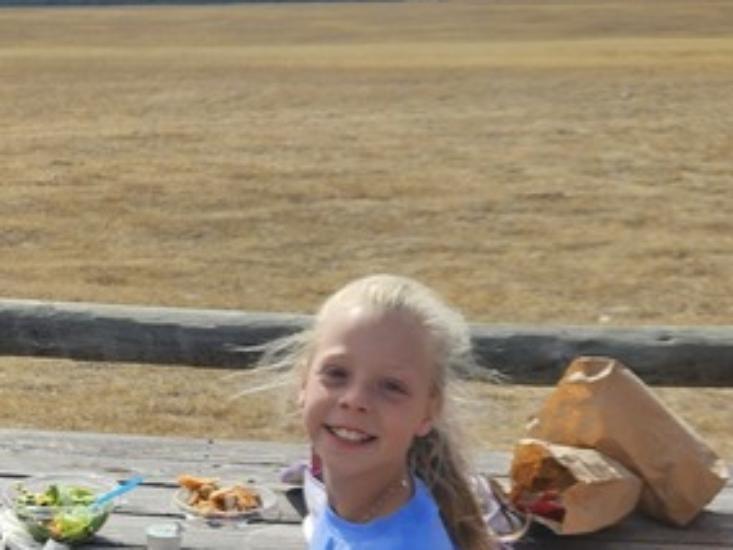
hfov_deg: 22.8
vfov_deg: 17.5
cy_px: 498
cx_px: 36
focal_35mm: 83
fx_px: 1758
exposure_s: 1/1709
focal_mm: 5.4
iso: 25
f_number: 1.8
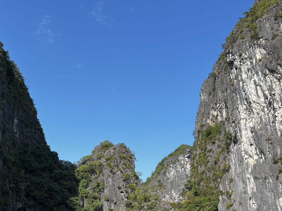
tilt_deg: +14.9
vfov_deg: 35.6
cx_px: 83
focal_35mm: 40
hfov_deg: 45.7
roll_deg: +0.5
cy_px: 141
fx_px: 326
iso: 50
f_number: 1.5
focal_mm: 5.7
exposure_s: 1/2762
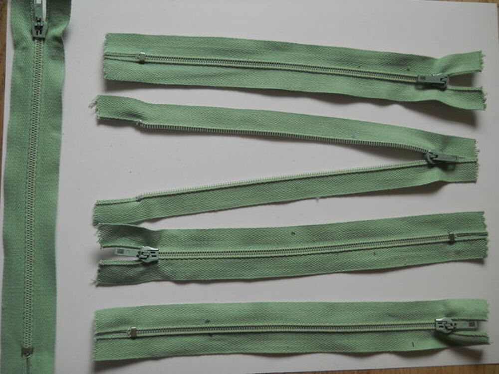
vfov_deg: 35.1
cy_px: 187
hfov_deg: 45.8
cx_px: 250
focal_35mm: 41
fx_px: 591
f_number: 3.1
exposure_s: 1/60
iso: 80
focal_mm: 6.72
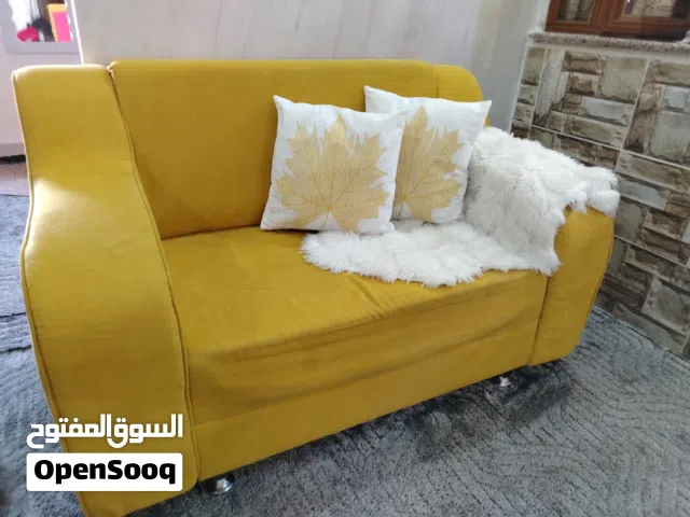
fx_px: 478
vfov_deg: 56.8
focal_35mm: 24
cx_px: 345
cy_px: 258
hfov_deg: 71.6
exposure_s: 1/20
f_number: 1.75
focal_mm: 5.25
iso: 1463
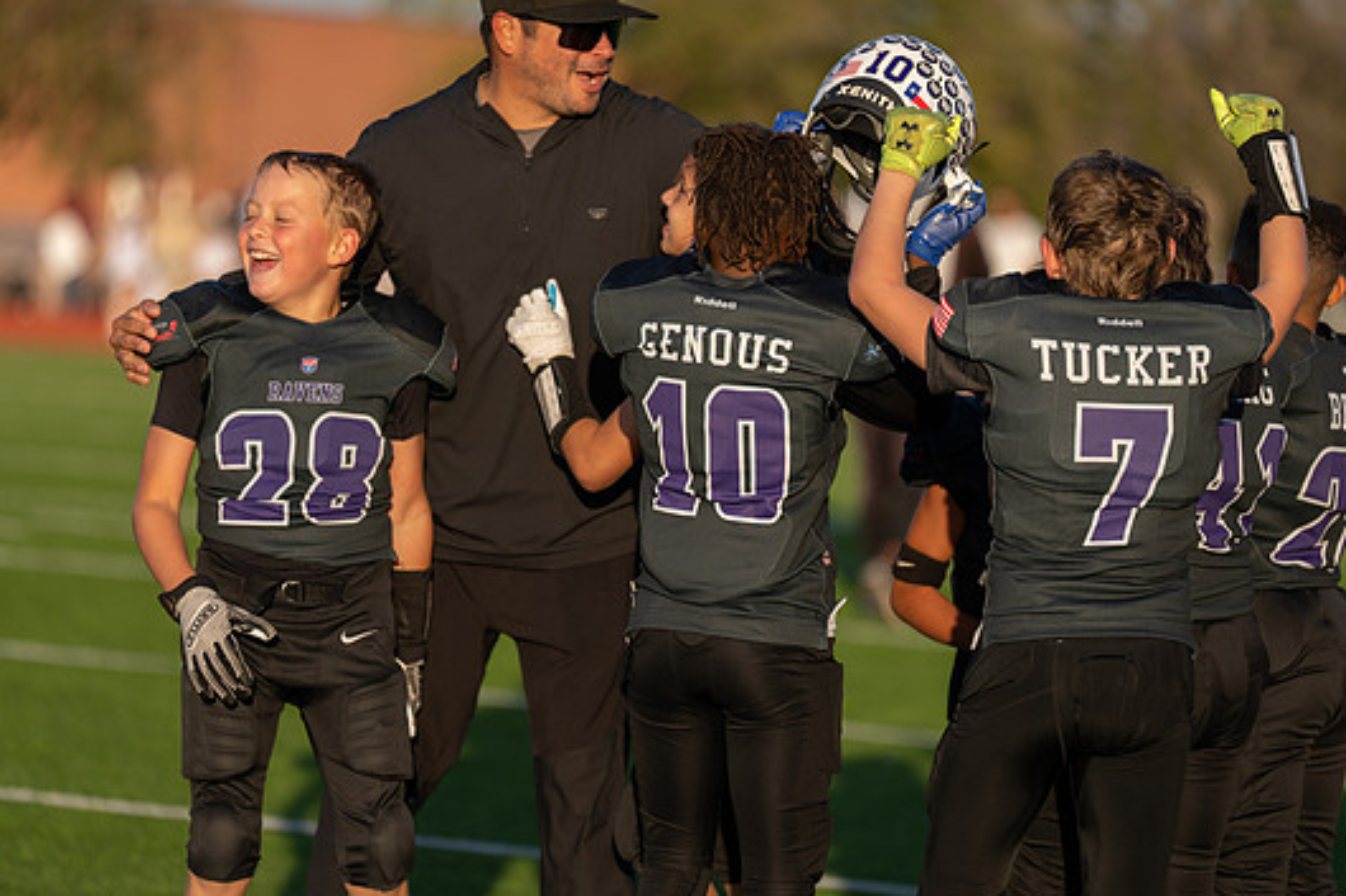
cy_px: 443
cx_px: 640
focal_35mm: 219
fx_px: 8185
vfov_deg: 6.3
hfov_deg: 9.4
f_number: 2.8
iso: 100
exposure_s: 1/1000
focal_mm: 200
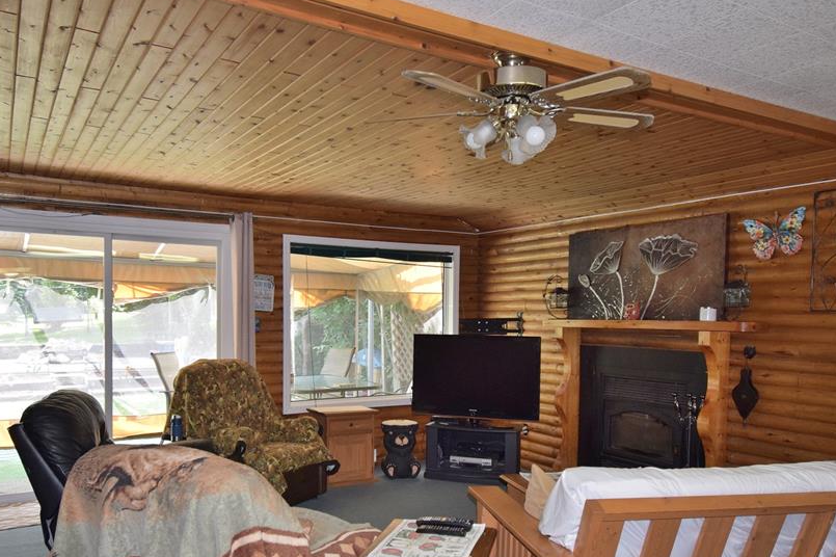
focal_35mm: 29
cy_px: 338
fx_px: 665
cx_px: 390
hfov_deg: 64.3
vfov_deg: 45.2
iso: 800
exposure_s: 1/125
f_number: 5.6
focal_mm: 15
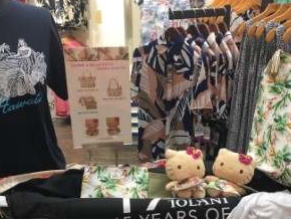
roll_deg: -0.6
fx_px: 379
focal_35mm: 45
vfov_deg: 31.7
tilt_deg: -25.2
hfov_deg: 42.0
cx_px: 156
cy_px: 164
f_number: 2.2
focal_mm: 4.15
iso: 64
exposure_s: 1/30
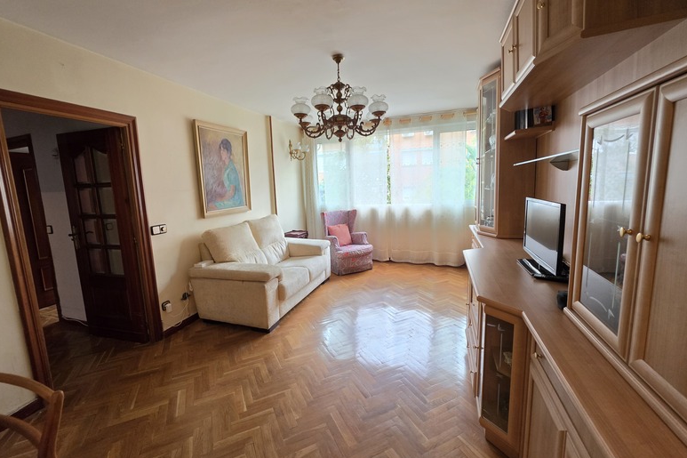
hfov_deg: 104.3
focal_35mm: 14
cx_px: 338
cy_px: 224
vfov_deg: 81.2
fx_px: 267
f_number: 1.9
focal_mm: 2.2
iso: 200
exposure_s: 1/50
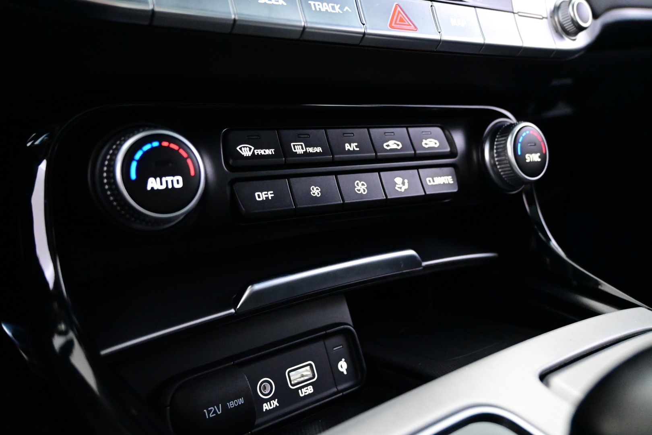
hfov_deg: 58.3
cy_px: 218
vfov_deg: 40.8
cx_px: 326
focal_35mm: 32
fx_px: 584
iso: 7200
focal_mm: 21.5
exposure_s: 1/30
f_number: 4
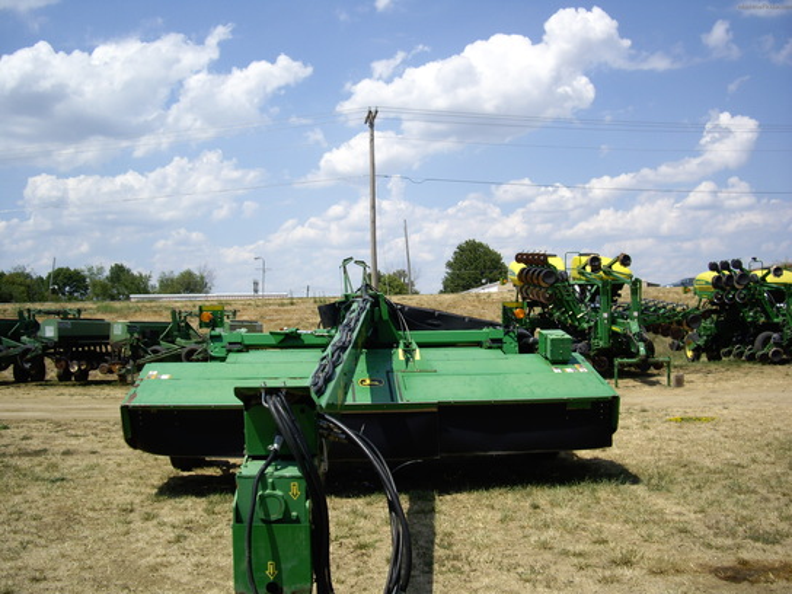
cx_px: 396
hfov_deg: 49.0
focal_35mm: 38
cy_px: 297
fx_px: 869
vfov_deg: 37.7
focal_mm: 7.9
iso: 64
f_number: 8
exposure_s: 1/160
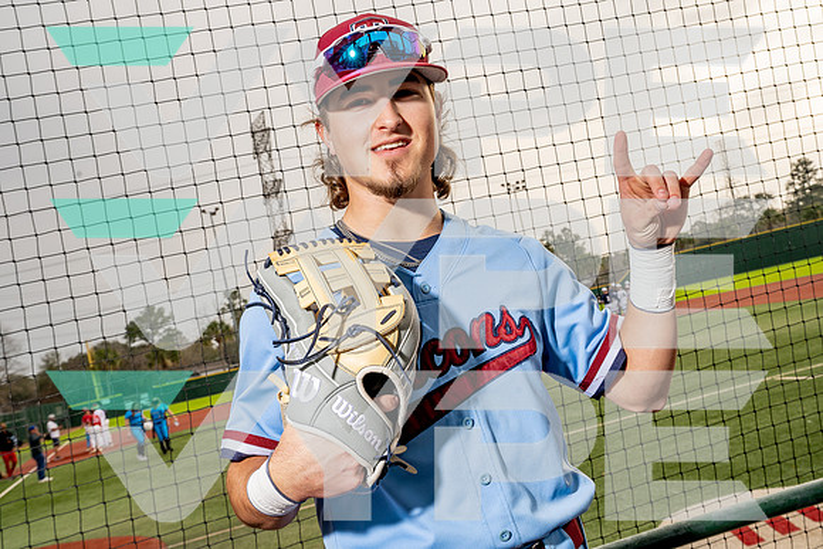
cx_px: 412
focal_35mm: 40
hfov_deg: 48.4
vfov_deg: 33.4
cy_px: 274
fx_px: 915
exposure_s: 1/250
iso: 400
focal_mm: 40
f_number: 11
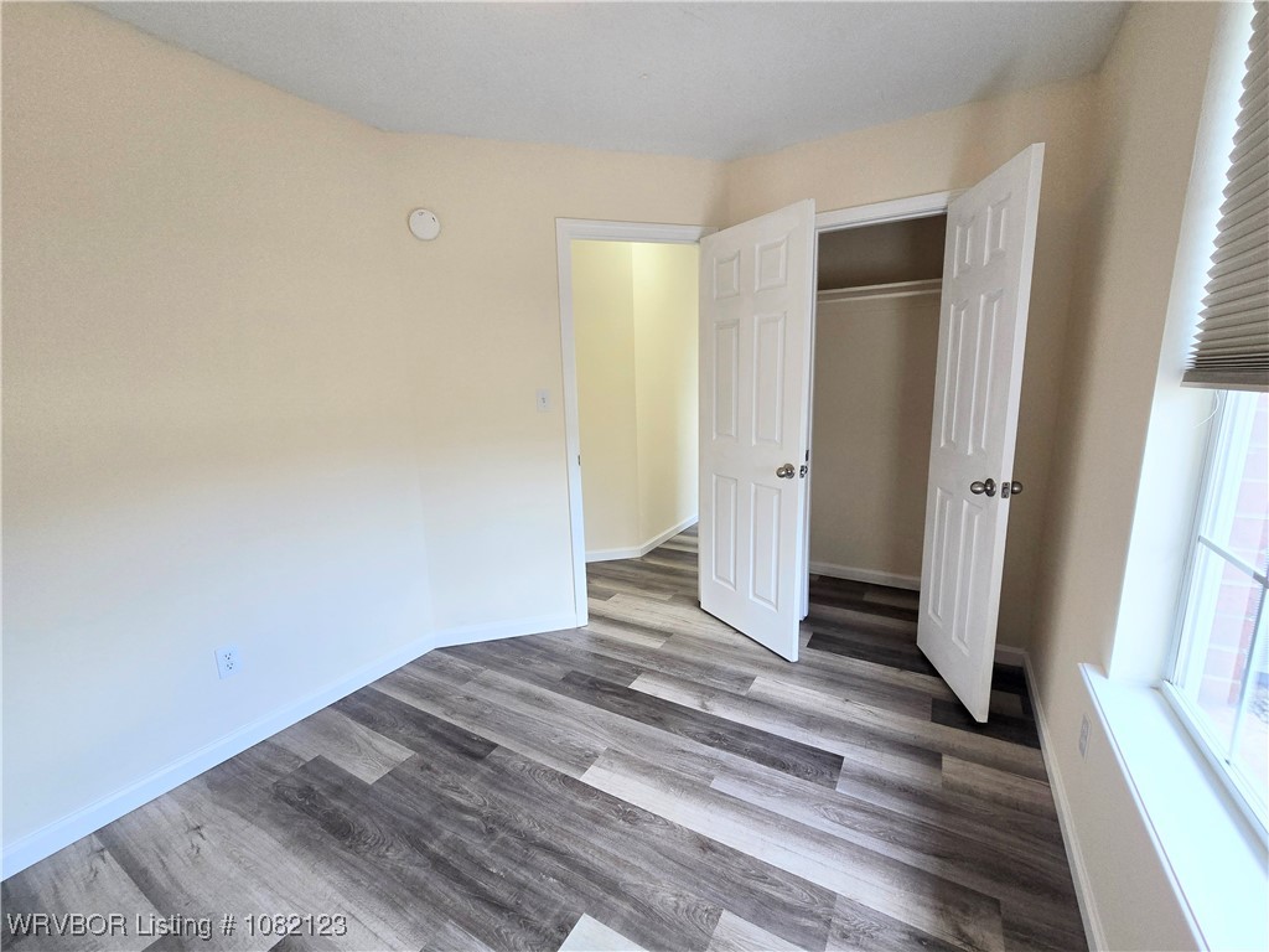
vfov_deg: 89.9
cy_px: 476
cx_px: 634
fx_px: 477
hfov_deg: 106.2
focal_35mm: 13
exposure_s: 1/120
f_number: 2.2
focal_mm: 2.2
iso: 100
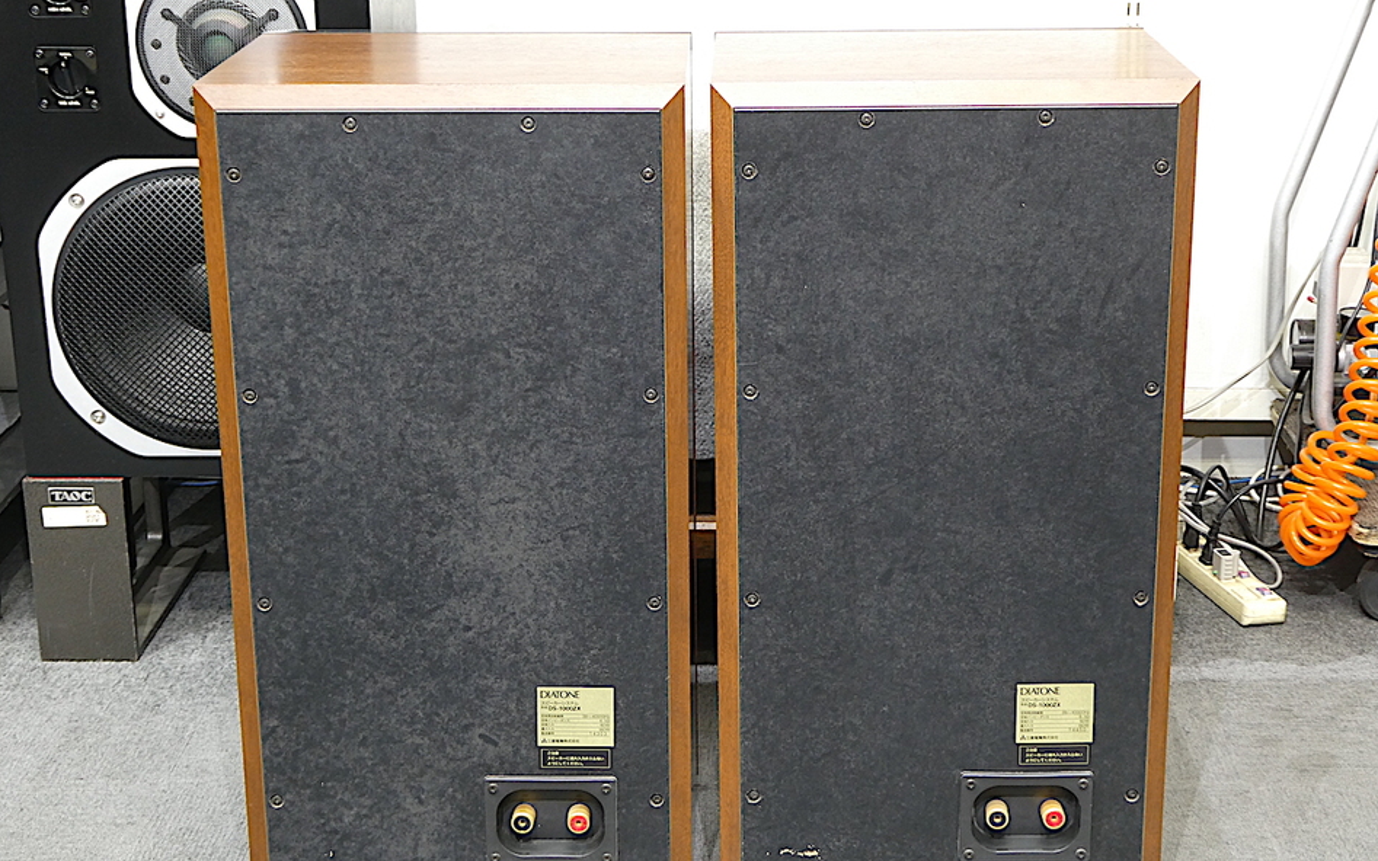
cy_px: 433
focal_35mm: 58
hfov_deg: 35.1
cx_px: 691
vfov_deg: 22.4
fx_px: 2178
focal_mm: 9.6
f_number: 4.1
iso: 200
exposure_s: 1/2.5
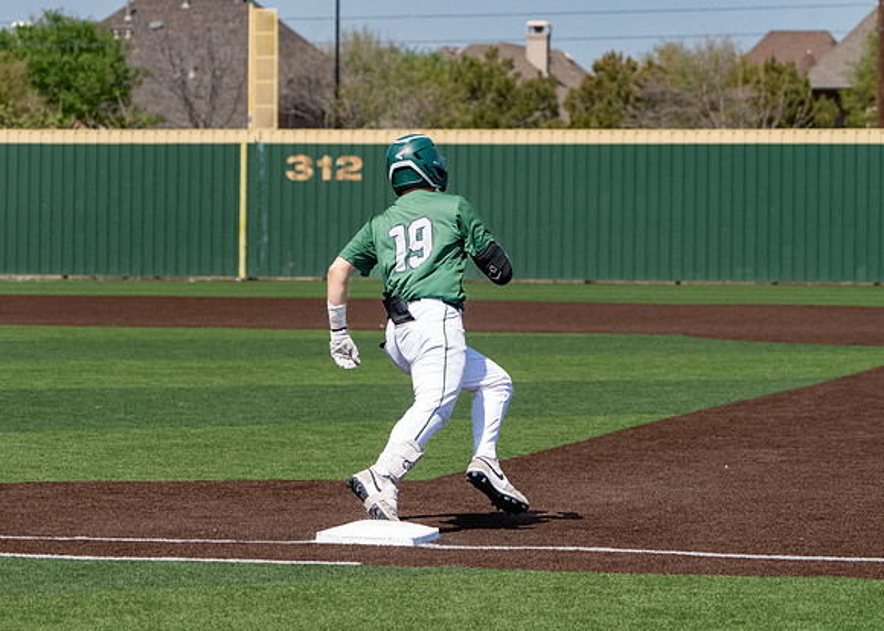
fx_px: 4471
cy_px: 353
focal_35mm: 178
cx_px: 311
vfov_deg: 8.1
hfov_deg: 11.3
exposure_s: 1/2500
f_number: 6.3
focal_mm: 140
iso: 1000
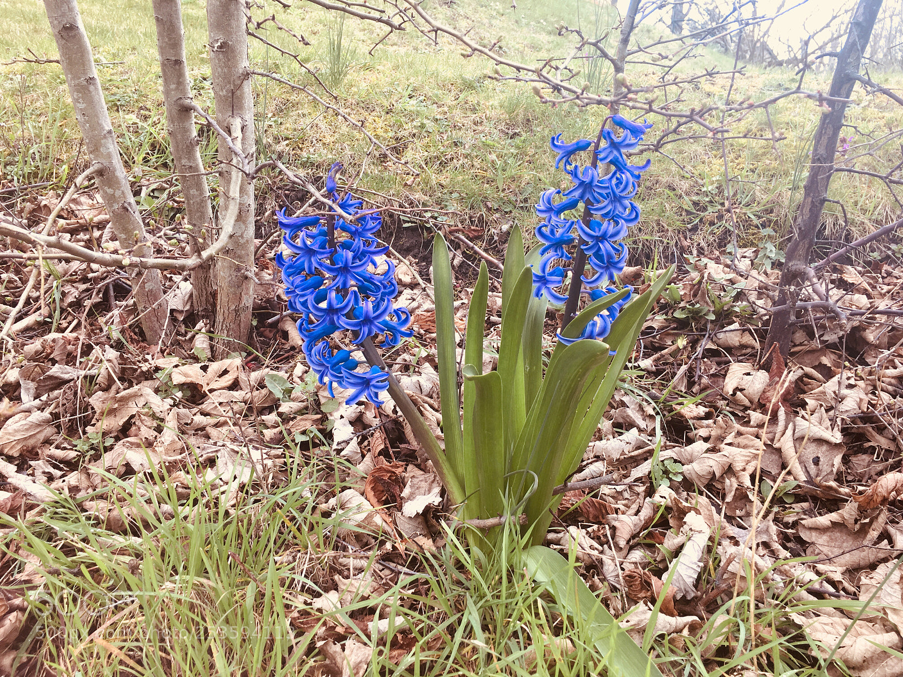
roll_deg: -2.1
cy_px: 338
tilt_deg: -13.4
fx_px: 756
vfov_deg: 48.2
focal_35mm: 29
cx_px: 452
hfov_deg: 61.7
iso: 25
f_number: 2.2
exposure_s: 1/103
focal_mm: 4.15
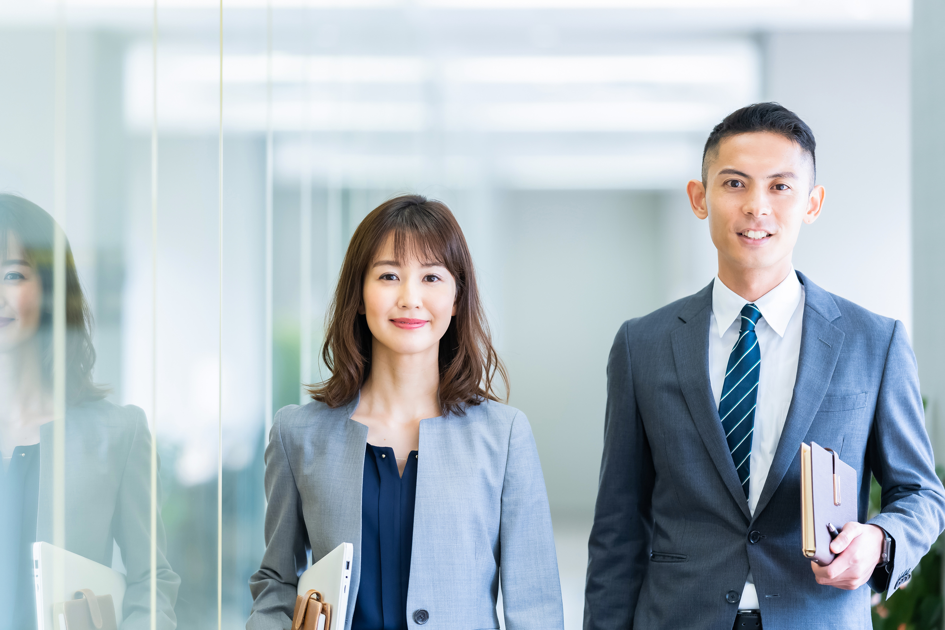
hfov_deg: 15.2
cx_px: 472
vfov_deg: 10.2
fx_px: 3543
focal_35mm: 135
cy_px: 315
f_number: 1.8
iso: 500
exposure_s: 1/500
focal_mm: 135
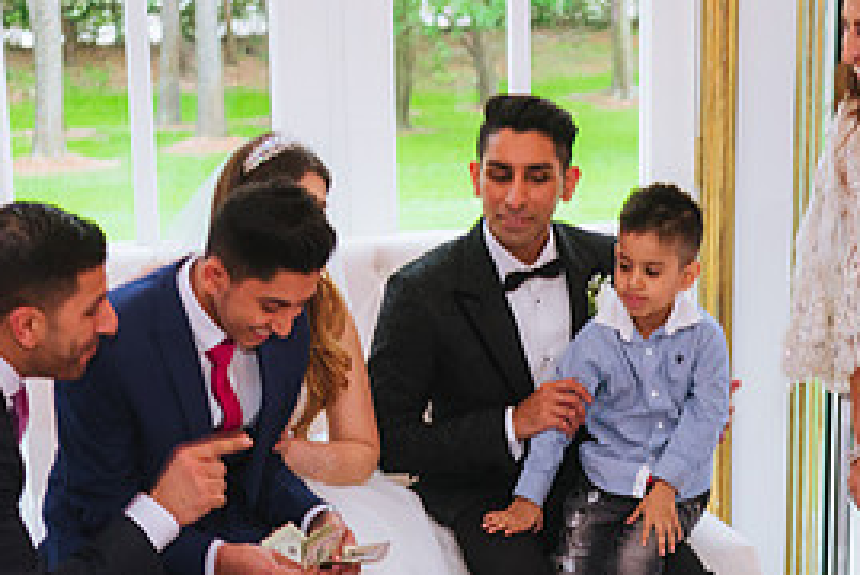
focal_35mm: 97
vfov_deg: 13.9
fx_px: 2320
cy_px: 577
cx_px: 486
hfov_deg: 21.0
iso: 800
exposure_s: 1/125
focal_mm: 45
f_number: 2.8
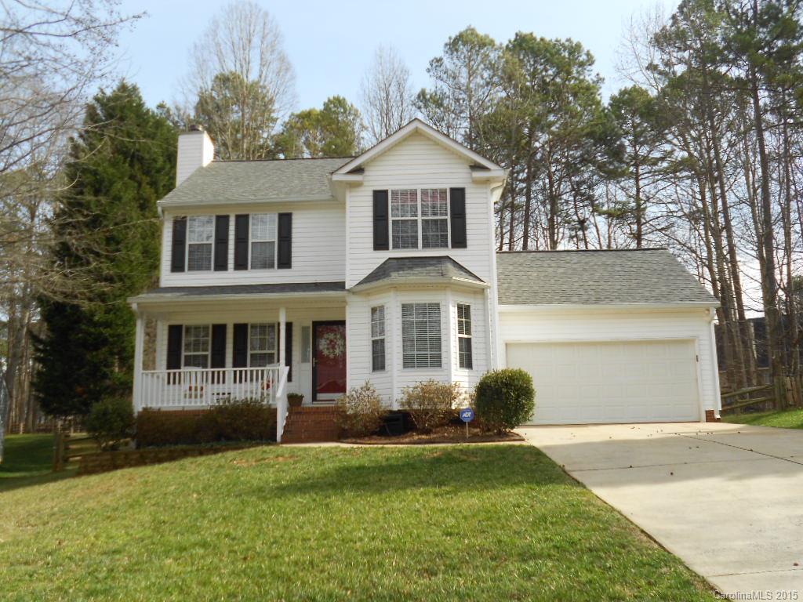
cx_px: 402
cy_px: 301
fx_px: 742
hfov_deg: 56.8
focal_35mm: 32
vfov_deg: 44.2
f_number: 3.6
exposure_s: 1/500
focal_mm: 5.8
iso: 80
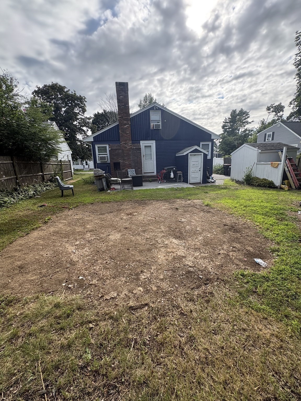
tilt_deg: -12.4
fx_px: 162
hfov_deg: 85.7
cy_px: 200
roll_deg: +2.5
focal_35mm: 14
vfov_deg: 102.1
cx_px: 150
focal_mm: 2.22
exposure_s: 1/899
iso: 64
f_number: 2.2
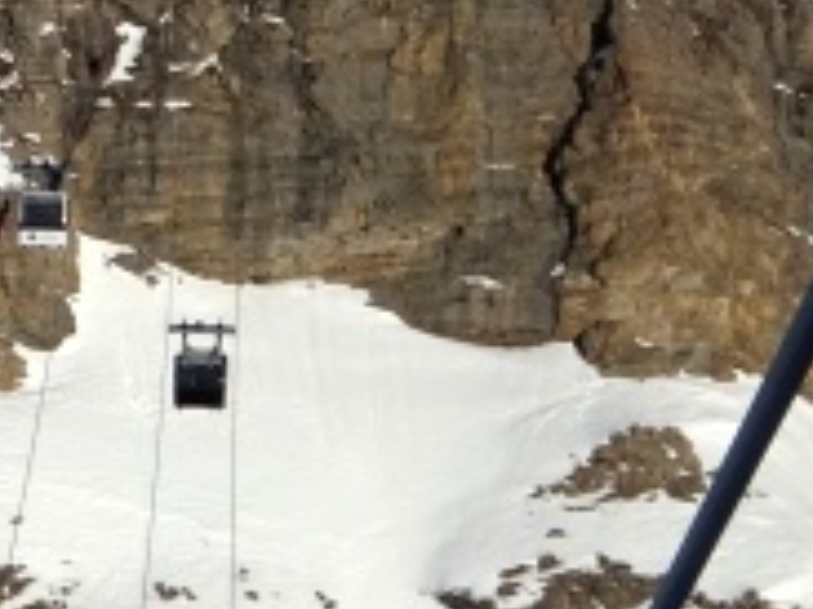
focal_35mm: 590
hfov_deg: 3.4
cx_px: -418
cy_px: 178
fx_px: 13848
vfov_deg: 2.5
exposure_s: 1/320
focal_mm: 23.11
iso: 80
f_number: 5.6
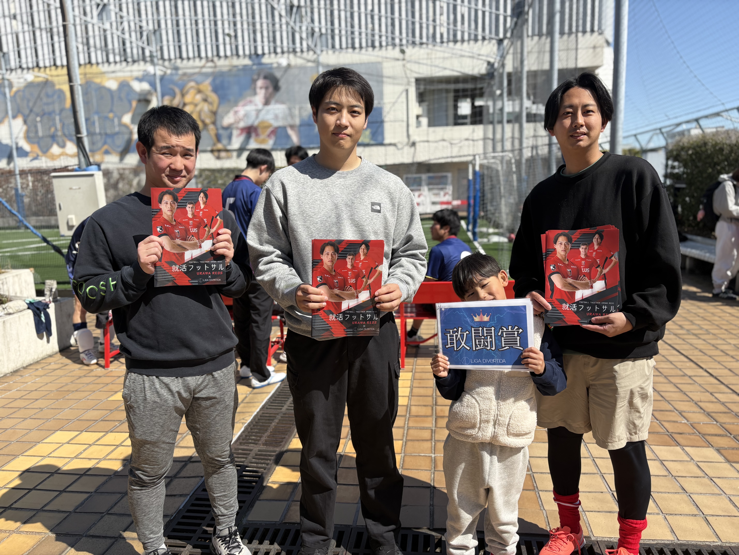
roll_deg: +2.0
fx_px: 555
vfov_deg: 53.1
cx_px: 370
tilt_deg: -9.7
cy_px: 278
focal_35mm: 26
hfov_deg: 67.3
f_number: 1.6
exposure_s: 1/2985
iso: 50
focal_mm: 5.96
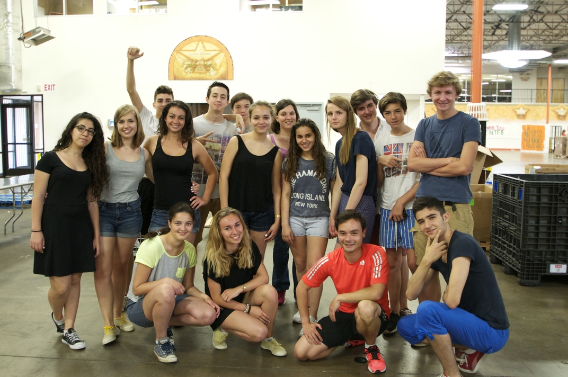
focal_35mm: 36
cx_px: 284
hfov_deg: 53.2
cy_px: 188
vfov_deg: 36.8
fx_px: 567
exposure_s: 1/20
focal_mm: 24
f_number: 4.5
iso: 1000
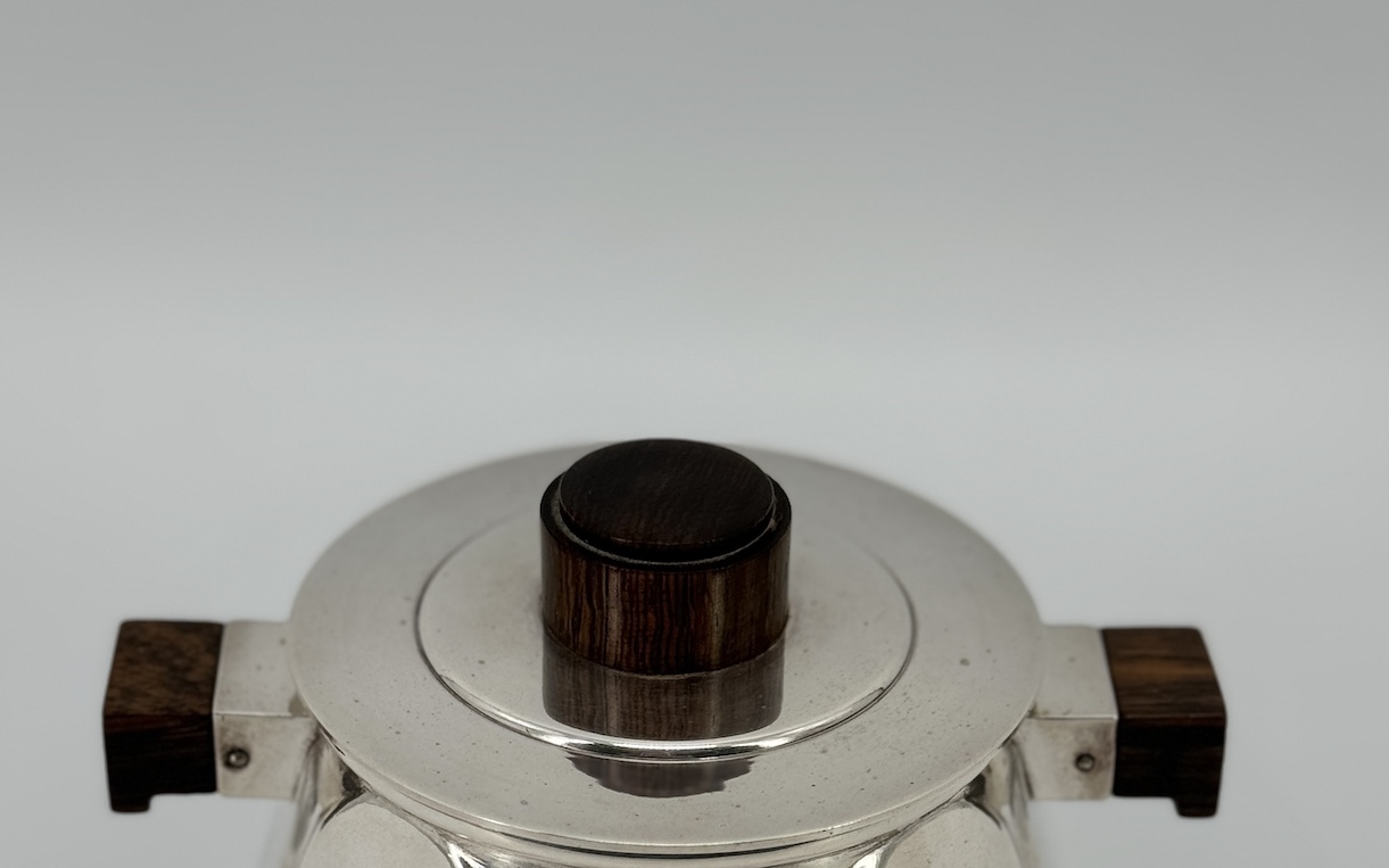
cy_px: 923
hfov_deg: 25.8
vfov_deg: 15.9
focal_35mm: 80
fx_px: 3028
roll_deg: -2.4
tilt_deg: -35.7
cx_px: 667
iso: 64
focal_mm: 6.86
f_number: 1.78
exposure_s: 1/1114
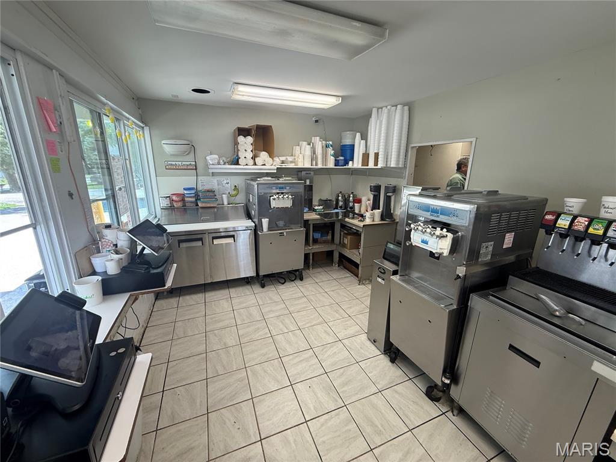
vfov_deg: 85.7
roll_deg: -0.9
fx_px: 249
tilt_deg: -14.8
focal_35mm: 14
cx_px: 308
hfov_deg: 102.1
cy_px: 231
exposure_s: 1/132
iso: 125
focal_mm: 2.22
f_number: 2.2
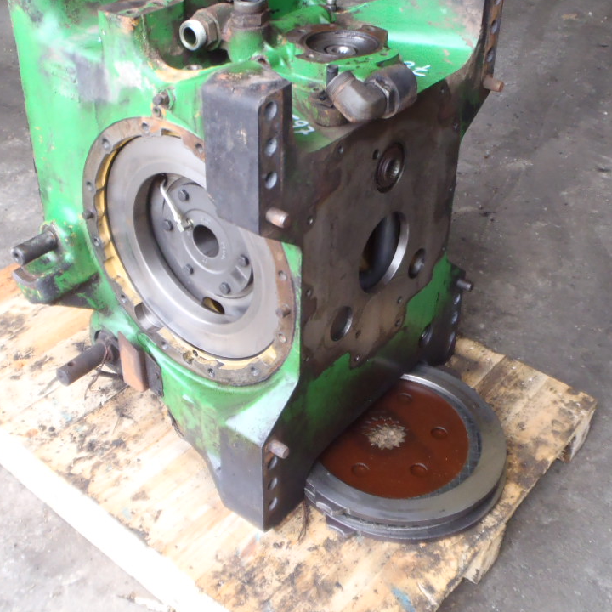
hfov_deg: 38.3
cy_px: 259
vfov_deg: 38.3
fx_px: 880
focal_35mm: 44
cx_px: 275
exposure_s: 1/13
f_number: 3.5
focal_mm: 5
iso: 200
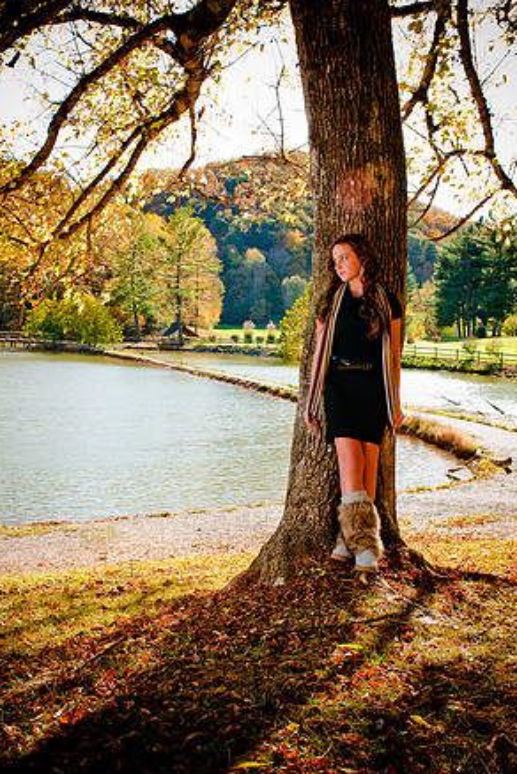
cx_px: 258
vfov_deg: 51.9
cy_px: 386
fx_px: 796
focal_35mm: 37
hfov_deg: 36.0
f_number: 7.1
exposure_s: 1/60
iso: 200
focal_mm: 24
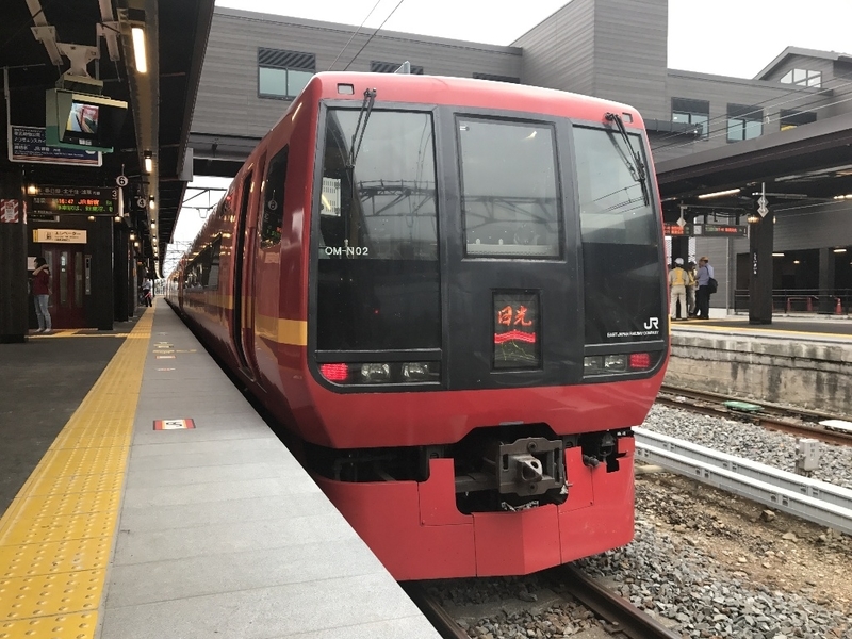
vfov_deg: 49.7
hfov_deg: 63.4
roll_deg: +0.1
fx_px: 689
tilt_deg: -1.8
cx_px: 426
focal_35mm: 28
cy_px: 320
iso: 32
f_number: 1.8
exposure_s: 1/120
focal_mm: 3.99
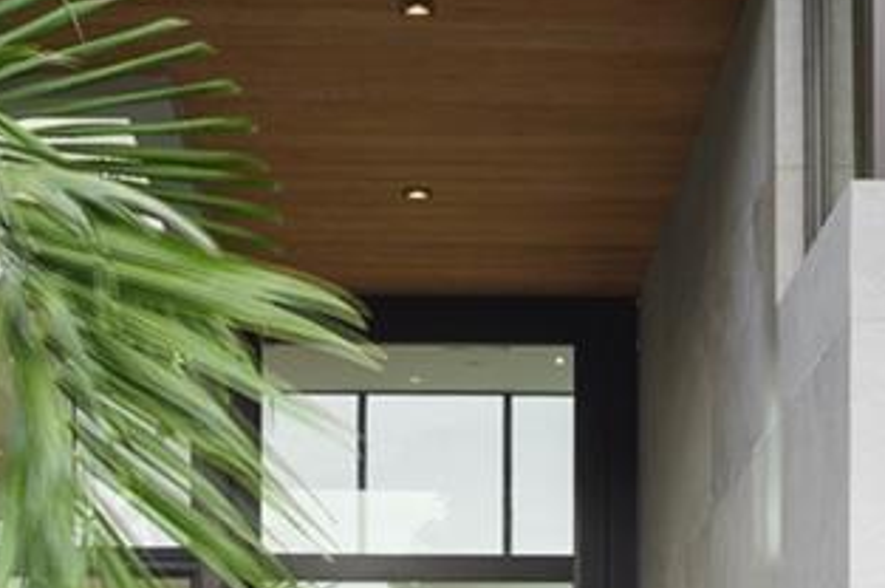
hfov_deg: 23.4
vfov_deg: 15.7
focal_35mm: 87
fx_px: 2136
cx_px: 387
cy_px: 327
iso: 100
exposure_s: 1/4
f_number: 5.6
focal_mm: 17
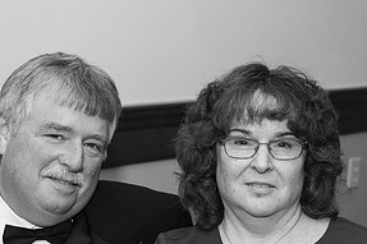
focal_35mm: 89
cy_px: 213
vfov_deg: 15.2
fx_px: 907
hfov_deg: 22.9
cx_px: 169
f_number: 4
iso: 800
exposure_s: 1/200
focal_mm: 44
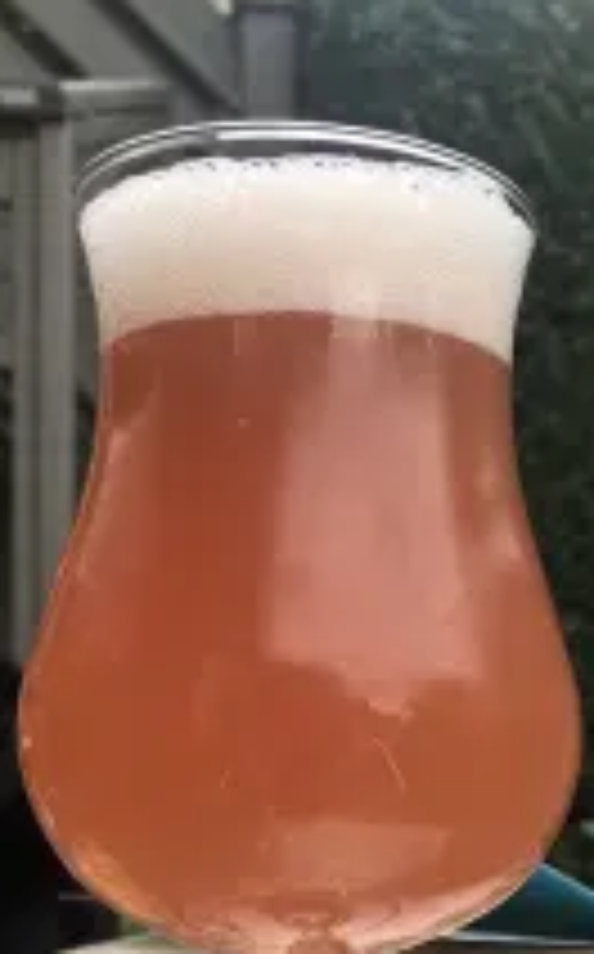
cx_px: 554
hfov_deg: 22.4
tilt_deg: -0.7
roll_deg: +0.9
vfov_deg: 34.5
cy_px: 842
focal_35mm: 56
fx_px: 1454
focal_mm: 3.99
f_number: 1.8
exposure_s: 1/234
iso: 20
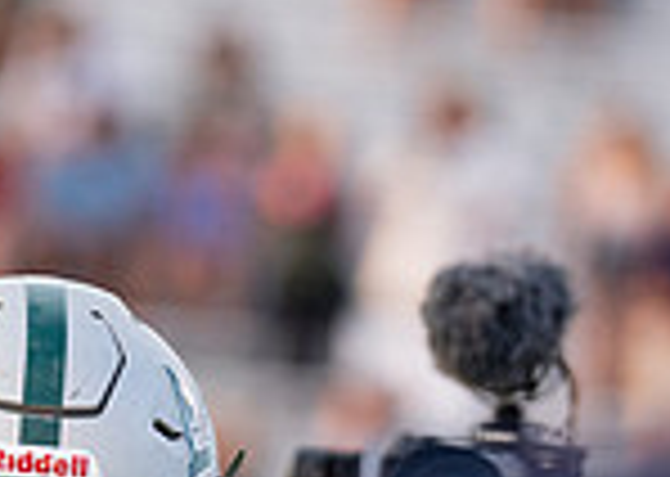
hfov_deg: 2.7
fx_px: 14138
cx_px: -6
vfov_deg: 1.9
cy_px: 749
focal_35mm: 744
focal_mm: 156
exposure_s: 1/1600
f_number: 2.8
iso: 500
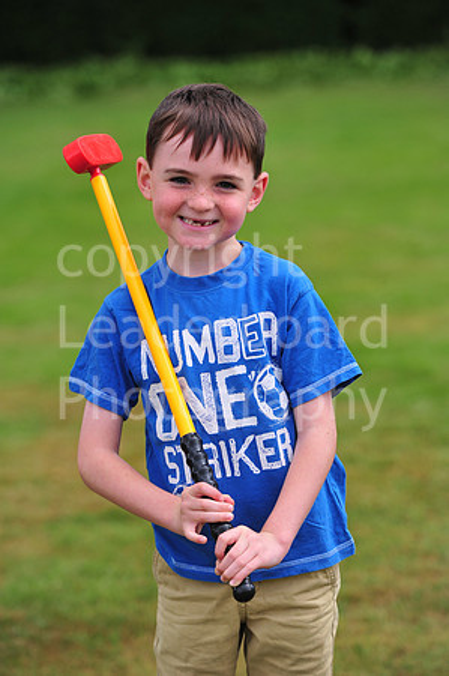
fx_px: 2344
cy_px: 338
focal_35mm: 125
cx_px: 224
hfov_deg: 10.9
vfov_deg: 16.4
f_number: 4
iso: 400
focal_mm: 125
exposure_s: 1/1000
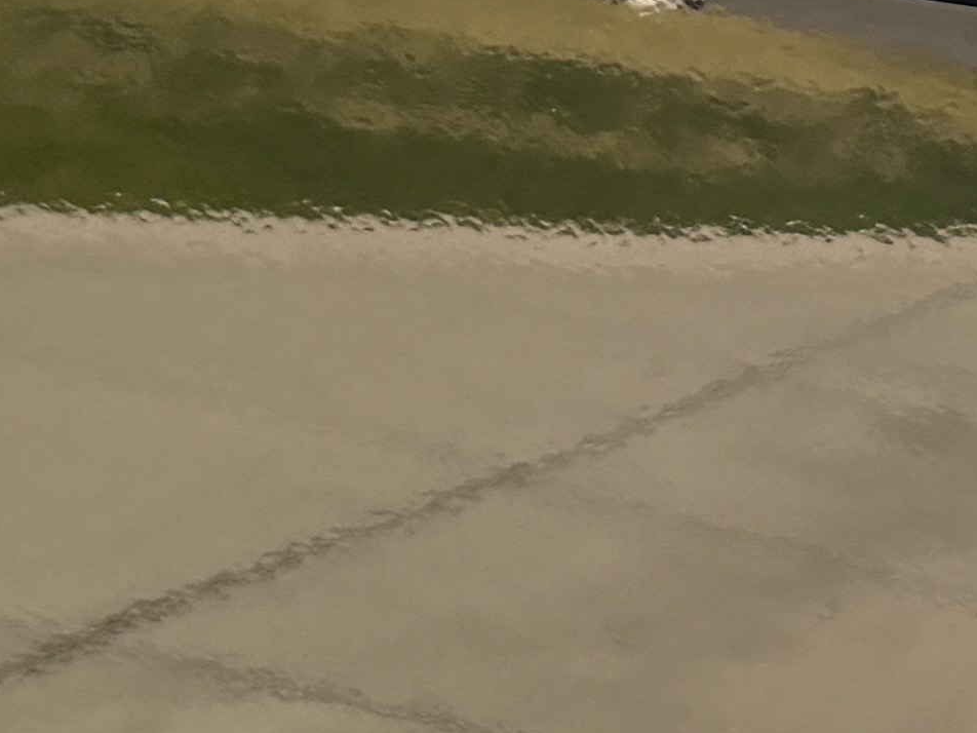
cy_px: -260
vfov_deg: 10.1
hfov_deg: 13.1
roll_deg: -0.3
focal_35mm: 144
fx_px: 4064
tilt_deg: -34.4
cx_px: 1383
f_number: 1.78
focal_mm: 6.76
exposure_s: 1/1032
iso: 100
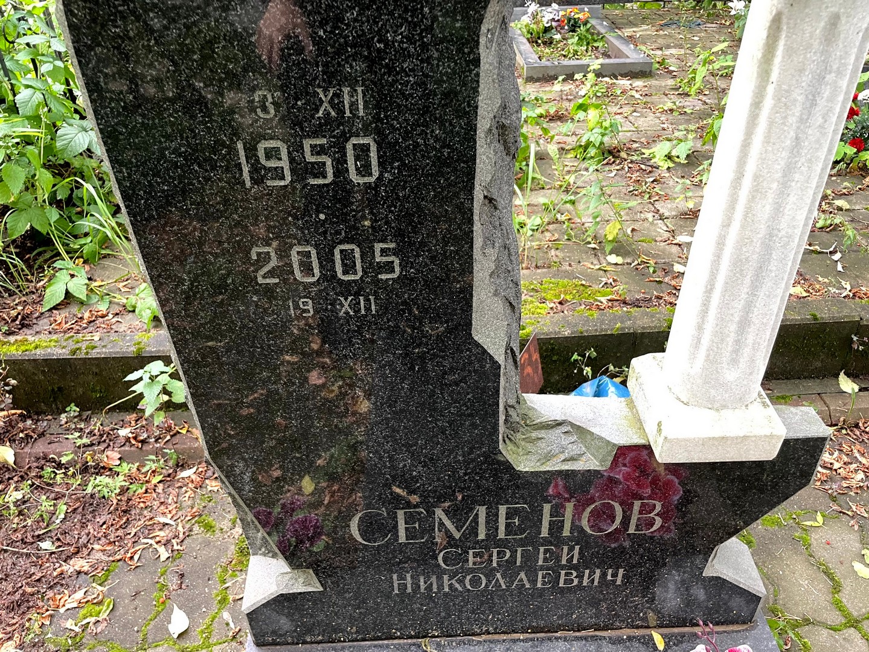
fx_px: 653
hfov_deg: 67.3
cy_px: 326
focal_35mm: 26
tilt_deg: -35.3
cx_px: 434
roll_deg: +1.8
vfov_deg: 53.1
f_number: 1.6
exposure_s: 1/60
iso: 160
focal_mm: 4.2
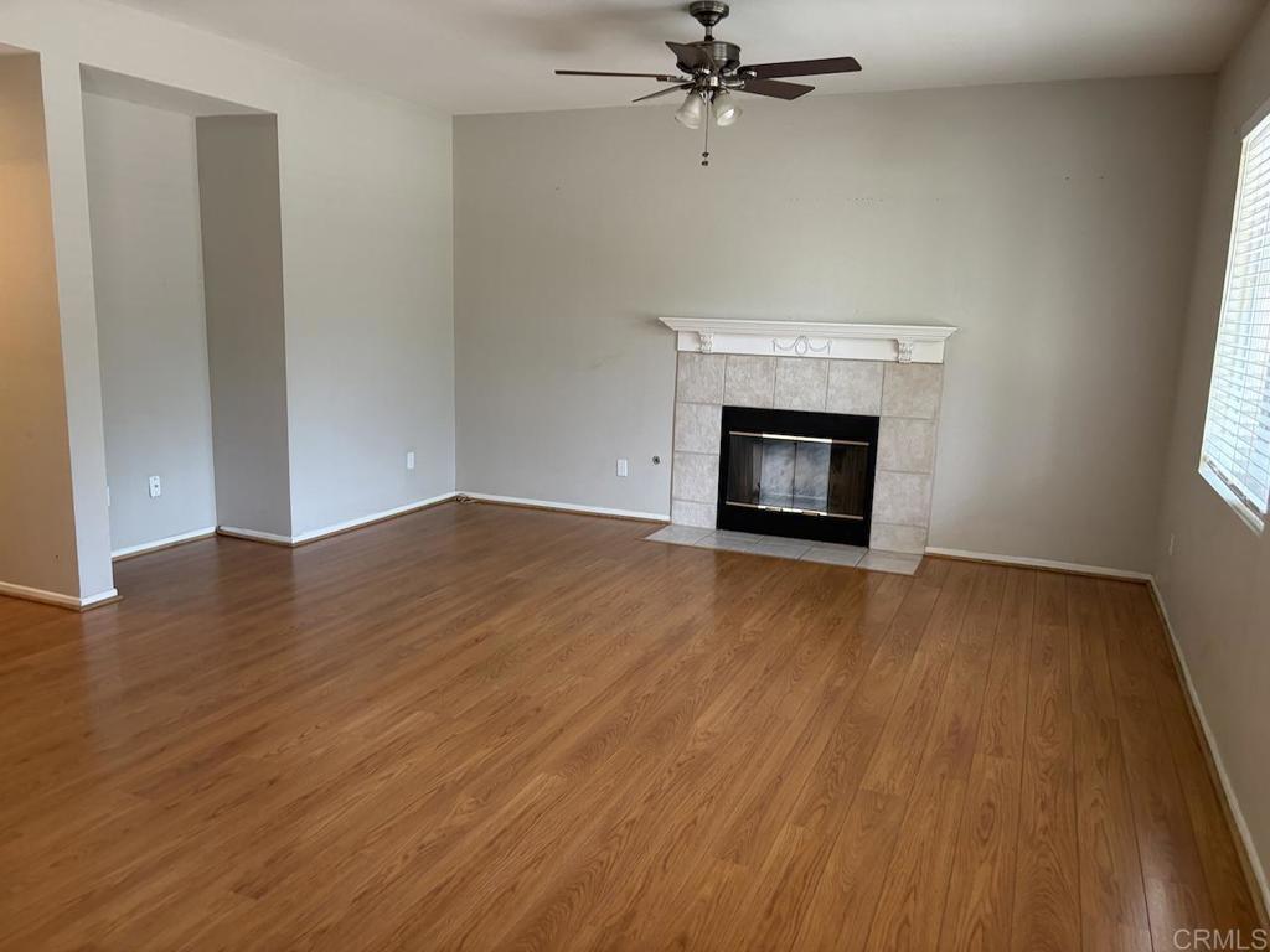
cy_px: 476
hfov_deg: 67.3
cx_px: 635
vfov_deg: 53.1
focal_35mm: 26
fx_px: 954
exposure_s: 1/120
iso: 160
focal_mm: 5.96
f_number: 1.6
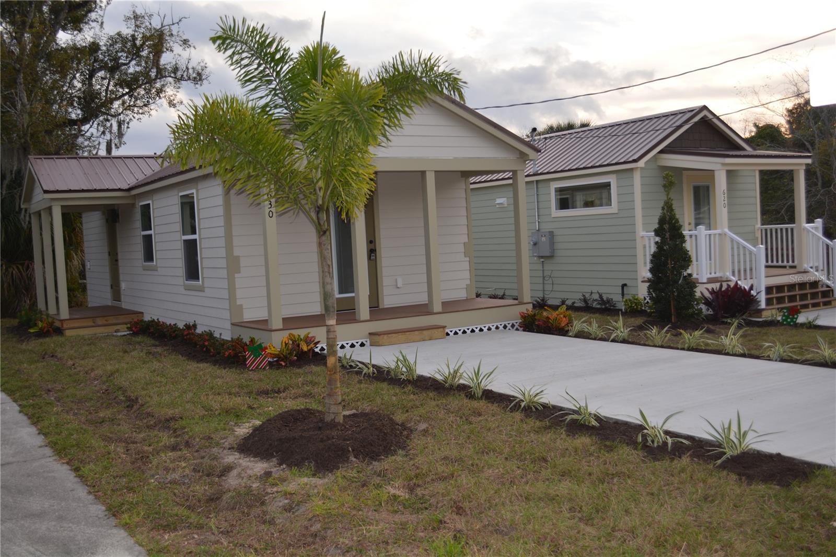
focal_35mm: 36
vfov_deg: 36.9
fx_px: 836
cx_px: 418
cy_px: 278
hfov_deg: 53.1
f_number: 4
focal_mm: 24
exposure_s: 1/160
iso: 200
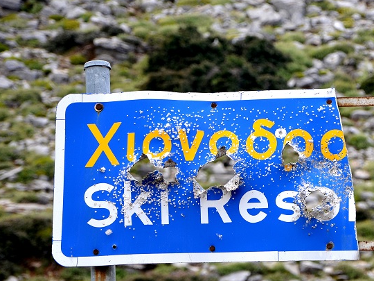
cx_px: 292
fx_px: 2721
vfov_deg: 5.9
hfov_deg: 7.9
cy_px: 154
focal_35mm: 252
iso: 200
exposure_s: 1/100
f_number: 5.6
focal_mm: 105
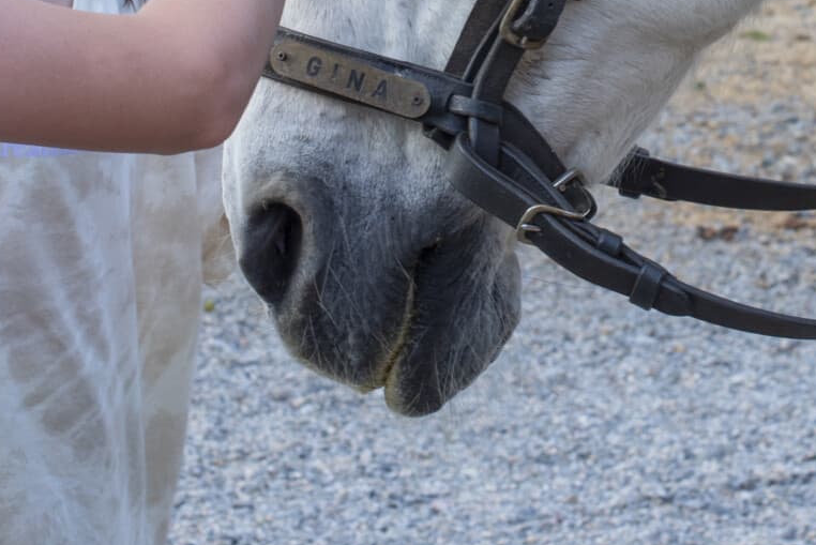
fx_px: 3810
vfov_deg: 8.1
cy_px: -155
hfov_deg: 12.2
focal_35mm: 168
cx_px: 540
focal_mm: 50
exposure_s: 1/50
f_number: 8
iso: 200
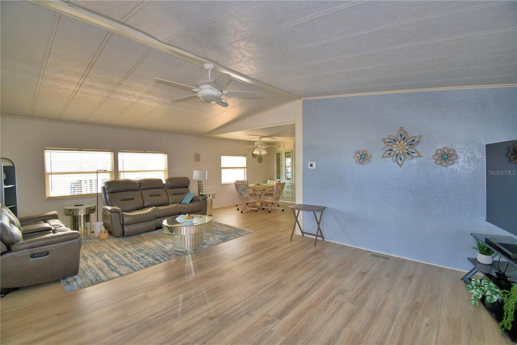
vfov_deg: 77.3
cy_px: 172
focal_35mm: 15
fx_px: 215
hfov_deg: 100.4
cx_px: 258
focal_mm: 10
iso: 200
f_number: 4.5
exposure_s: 1/40
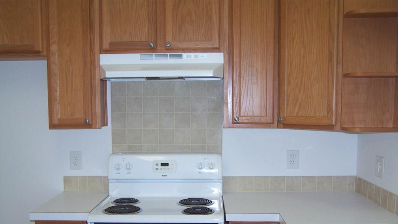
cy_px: 150
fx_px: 443
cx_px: 201
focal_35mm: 42
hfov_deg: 48.3
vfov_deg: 28.2
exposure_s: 1/60
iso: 140
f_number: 2.8
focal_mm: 6.3
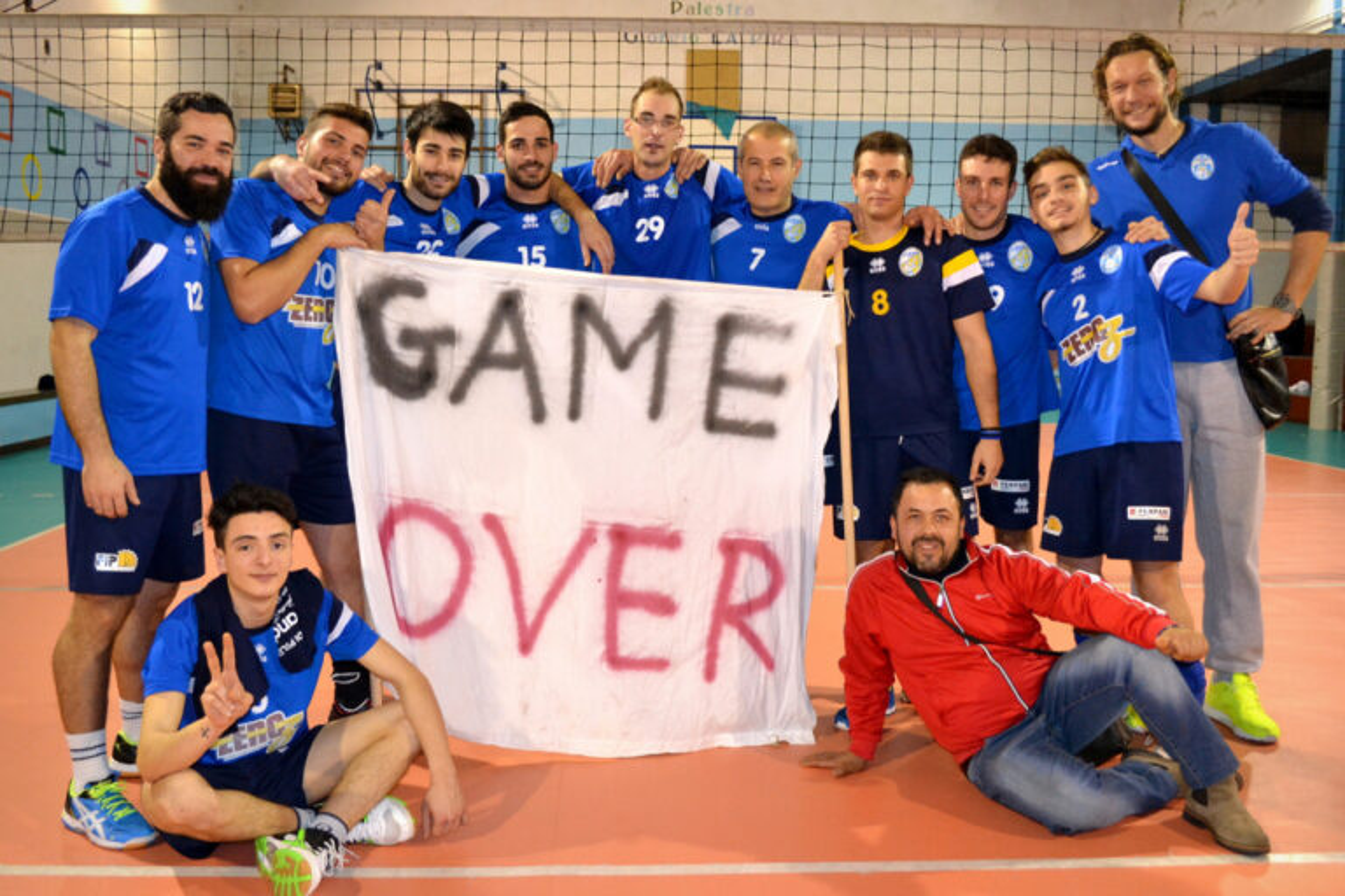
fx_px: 1121
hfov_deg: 61.9
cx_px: 672
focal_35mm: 30
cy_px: 448
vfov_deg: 43.6
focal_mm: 20
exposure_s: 1/60
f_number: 3.8
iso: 2000
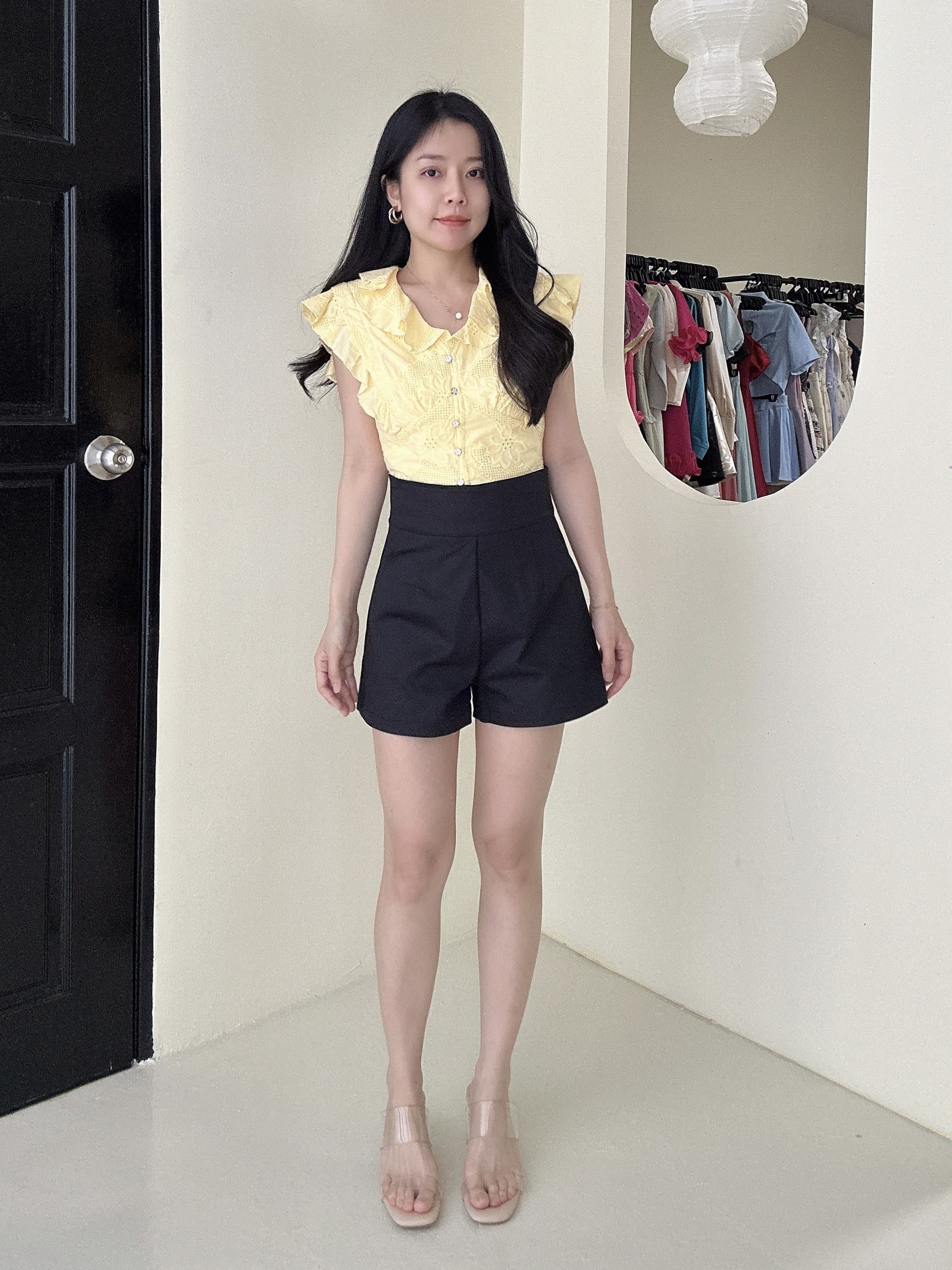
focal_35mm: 23
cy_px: 635
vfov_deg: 73.9
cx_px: 476
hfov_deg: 58.9
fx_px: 843
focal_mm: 2.69
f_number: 1.9
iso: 80
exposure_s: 1/60
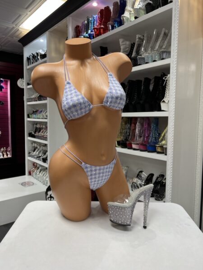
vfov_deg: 67.3
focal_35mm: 26
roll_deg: -0.6
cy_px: 135
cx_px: 102
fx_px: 203
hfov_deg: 53.1
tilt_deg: -5.5
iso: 80
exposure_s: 1/60
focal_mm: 5.7
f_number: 1.5
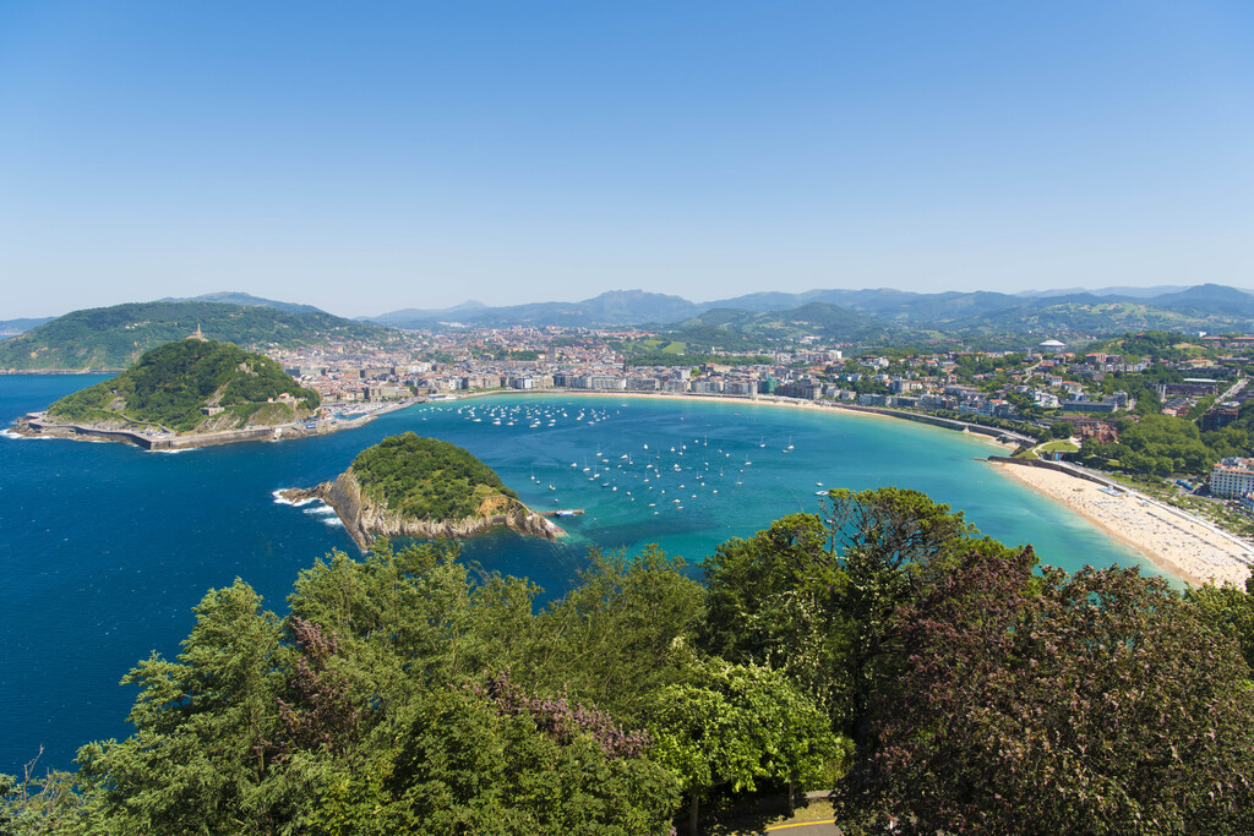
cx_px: 627
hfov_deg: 73.7
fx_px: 836
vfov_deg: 53.1
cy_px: 418
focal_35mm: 24
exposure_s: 1/250
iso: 100
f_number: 8
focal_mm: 24
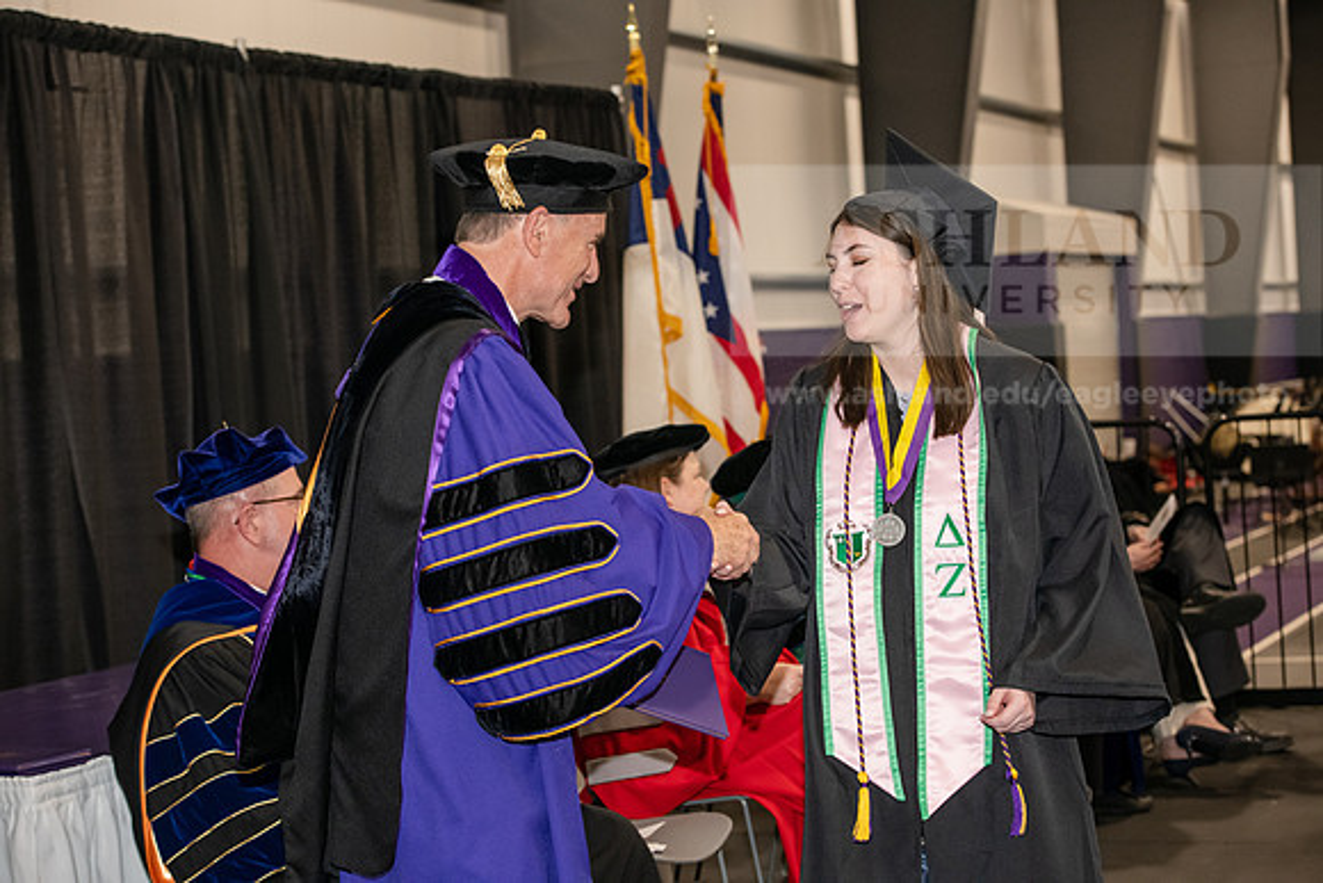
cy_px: 442
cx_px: 662
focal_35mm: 70
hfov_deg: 28.8
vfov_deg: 19.5
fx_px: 2573
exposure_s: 1/200
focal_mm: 70
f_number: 5
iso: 2500
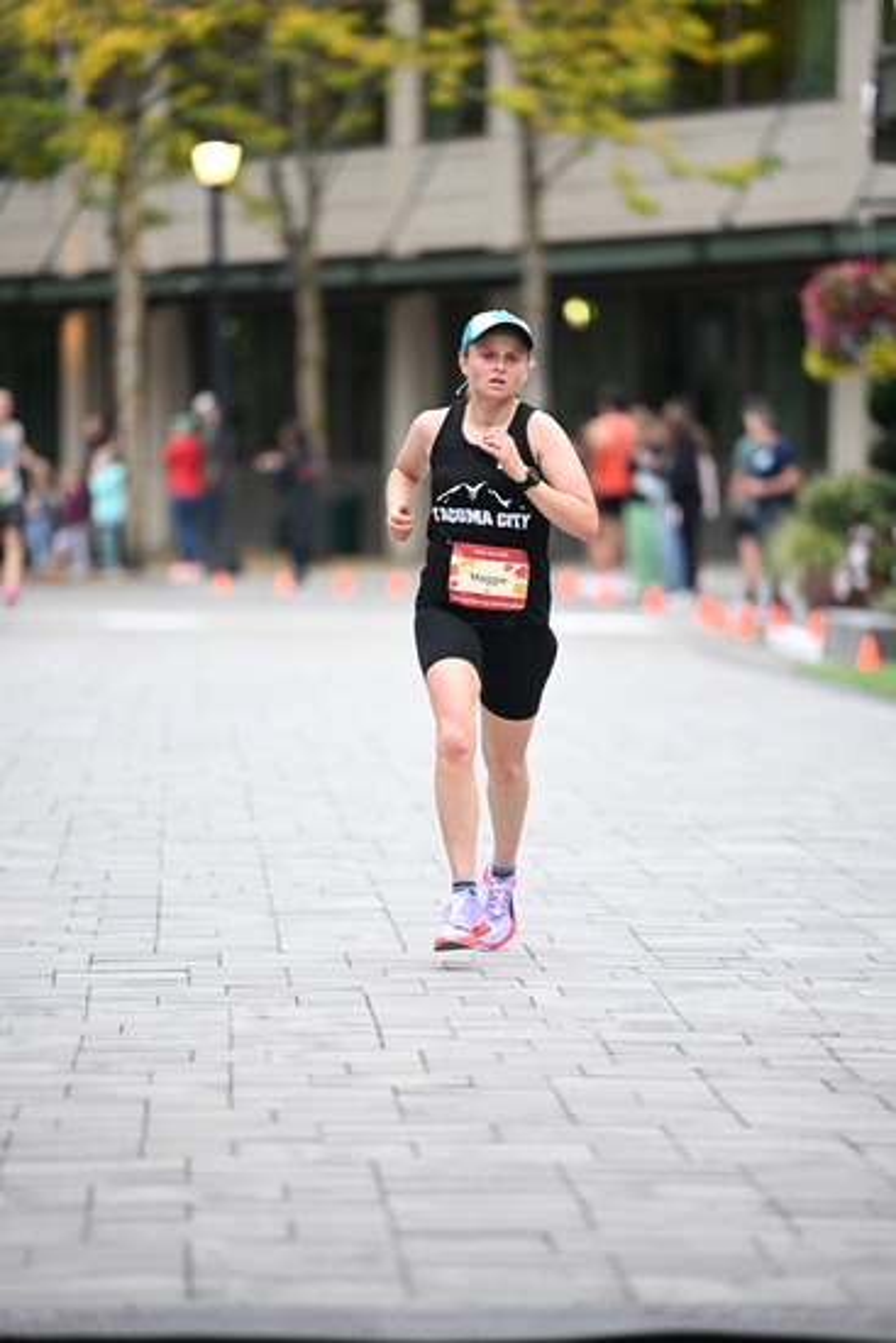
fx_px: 7461
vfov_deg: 10.3
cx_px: 448
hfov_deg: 6.9
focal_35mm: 200
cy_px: 672
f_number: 2.8
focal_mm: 200
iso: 1600
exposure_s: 1/800
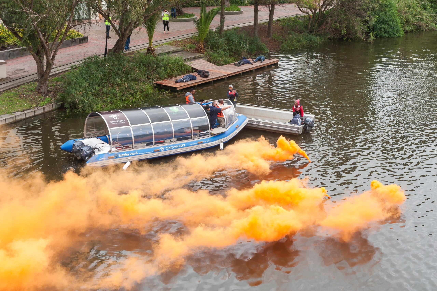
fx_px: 558
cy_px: 146
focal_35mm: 46
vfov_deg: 29.2
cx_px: 218
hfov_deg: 42.8
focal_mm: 46
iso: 400
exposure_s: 1/250
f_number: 8
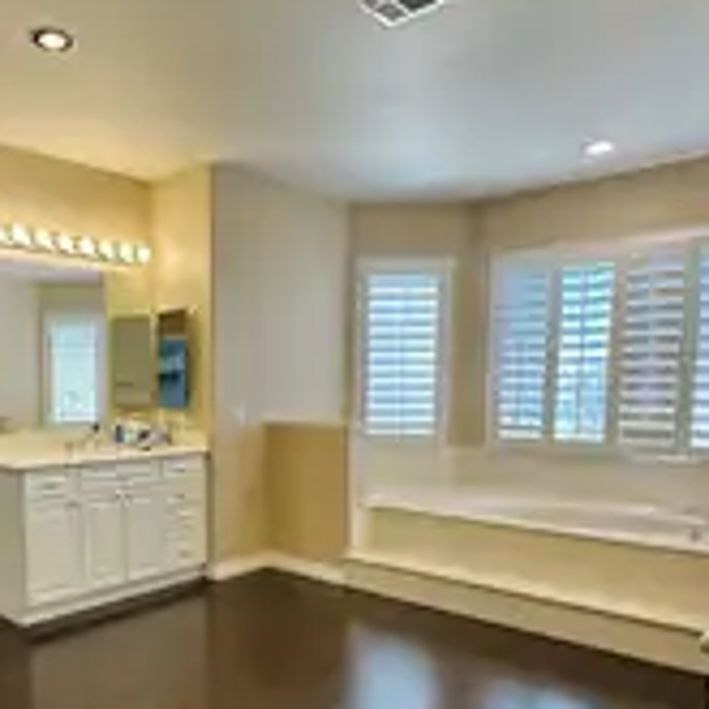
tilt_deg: -6.8
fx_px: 695
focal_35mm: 30
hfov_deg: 53.0
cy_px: 468
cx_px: 236
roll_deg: +0.5
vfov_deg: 53.1
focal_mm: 2.22
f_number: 2.2
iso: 80
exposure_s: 1/120
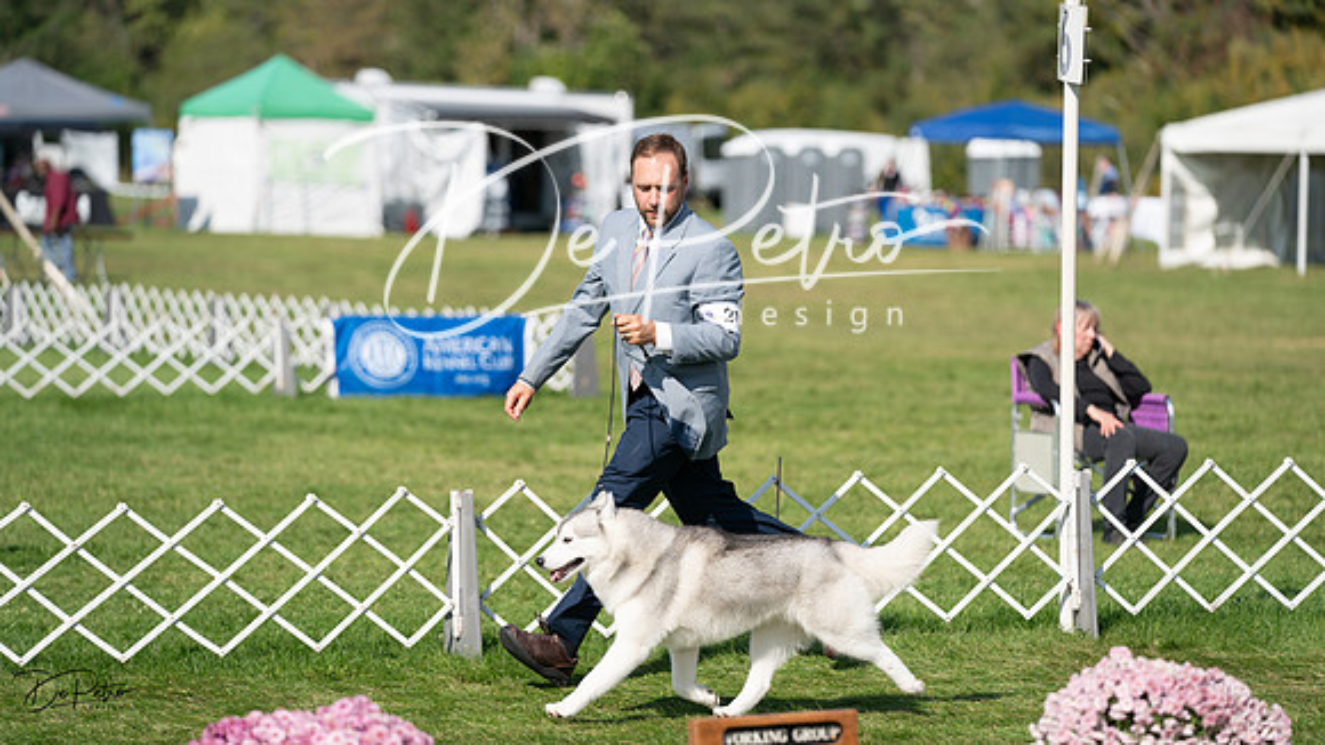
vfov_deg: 7.3
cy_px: 372
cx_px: 662
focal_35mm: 167
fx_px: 5850
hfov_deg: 12.9
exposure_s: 1/1600
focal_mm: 159
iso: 100
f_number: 3.2
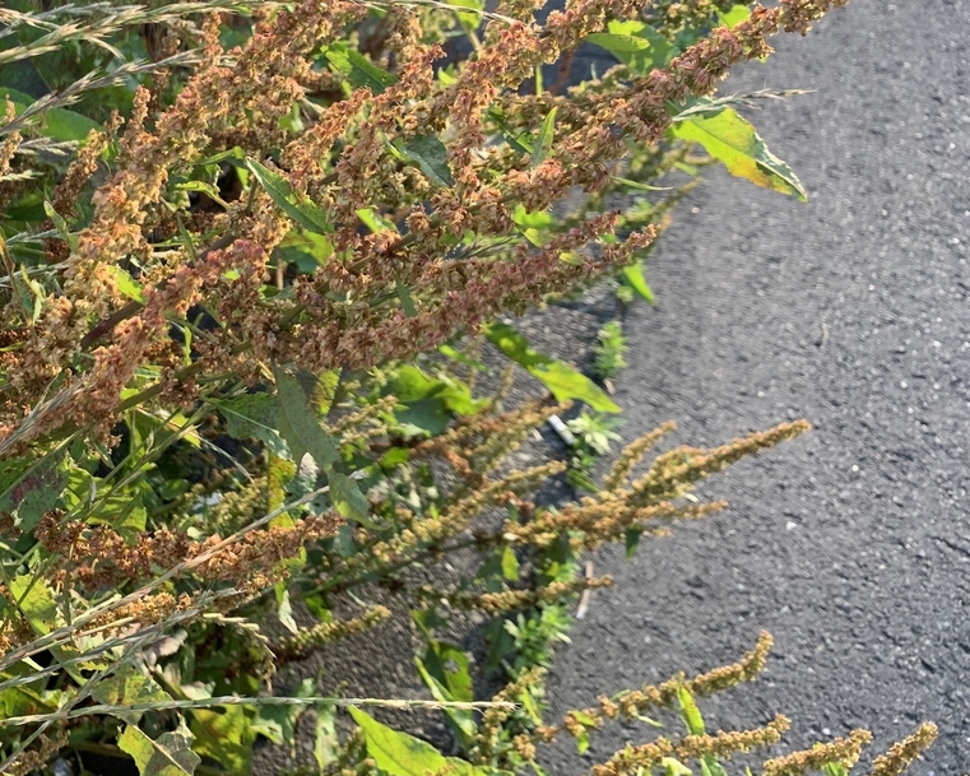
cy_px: 206
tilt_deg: -39.7
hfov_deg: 43.9
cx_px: 217
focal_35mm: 40
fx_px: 1148
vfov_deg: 36.6
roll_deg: -2.3
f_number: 1.8
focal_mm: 4.25
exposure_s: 1/232
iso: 25
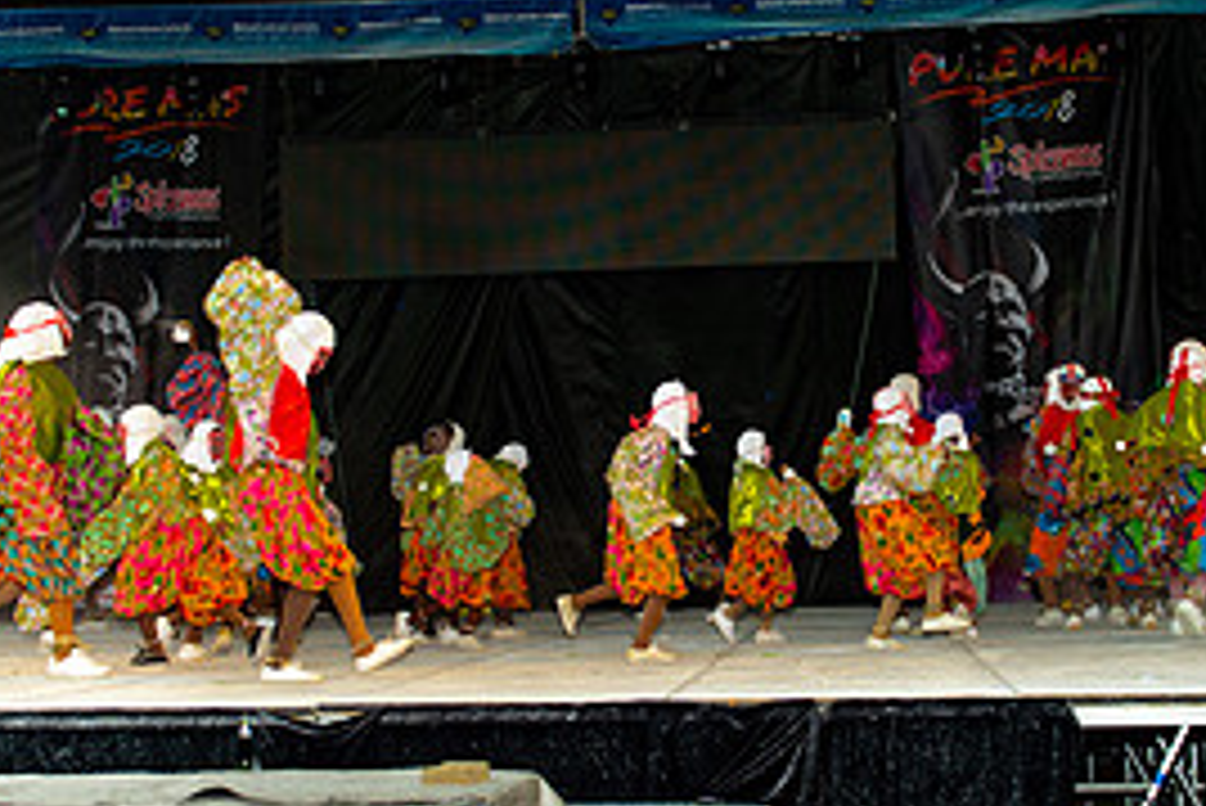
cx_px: 702
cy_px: 423
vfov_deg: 20.3
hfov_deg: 30.0
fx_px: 2246
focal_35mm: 67
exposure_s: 1/250
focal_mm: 31
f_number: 5
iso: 125
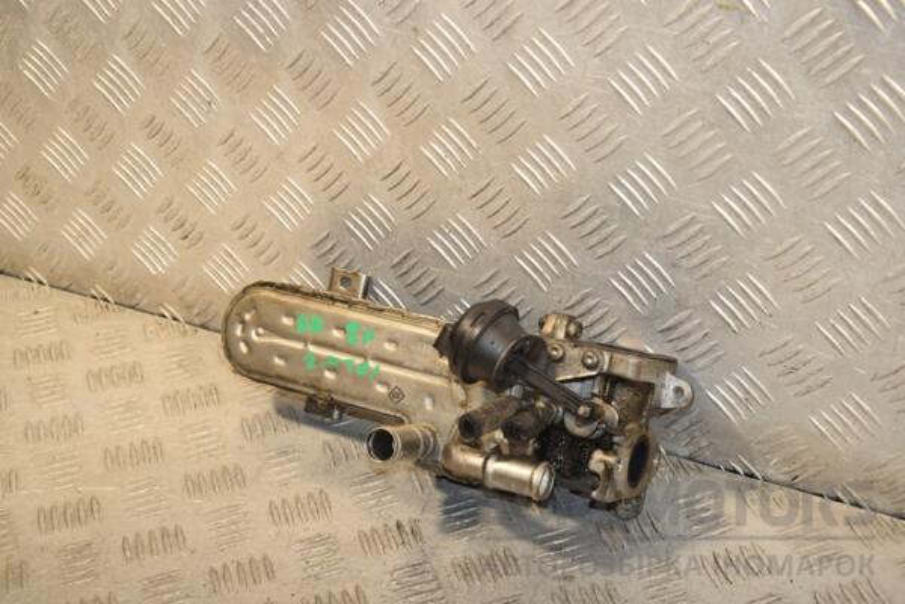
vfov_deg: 21.6
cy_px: 302
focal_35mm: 63
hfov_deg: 31.9
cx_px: 452
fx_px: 1584
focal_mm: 42
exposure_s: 1/200
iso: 800
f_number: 6.3
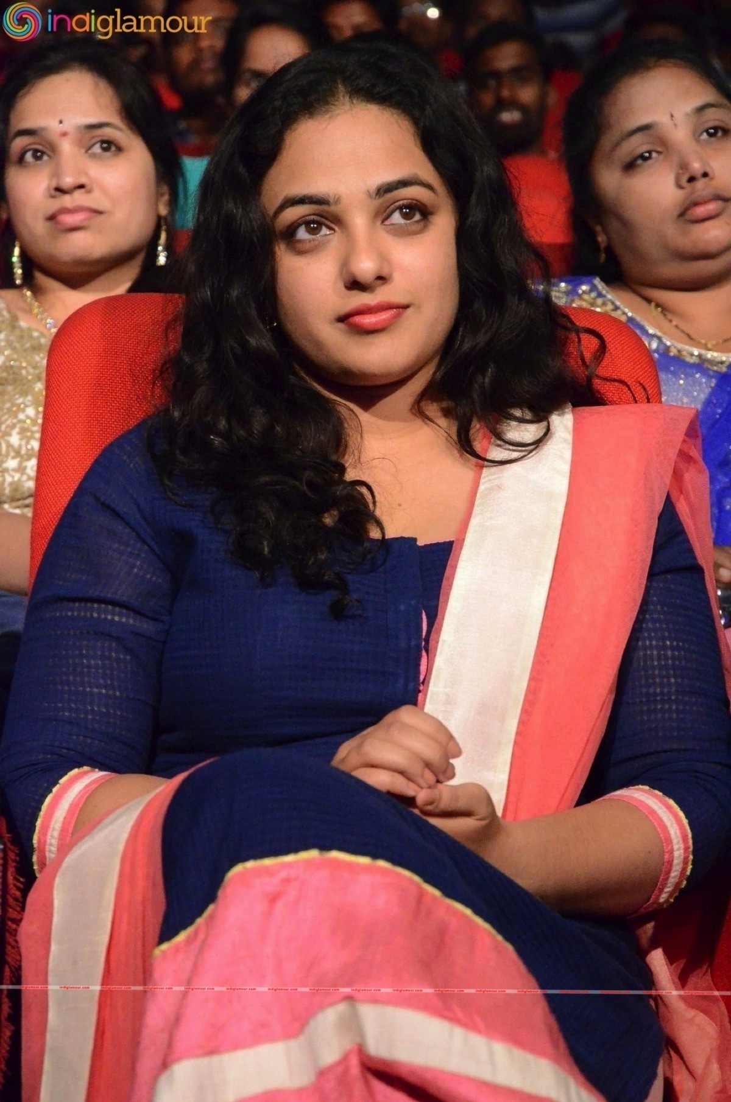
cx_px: 366
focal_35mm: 120
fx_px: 3670
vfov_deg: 17.1
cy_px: 551
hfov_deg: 11.4
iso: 8000
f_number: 5.6
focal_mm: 80
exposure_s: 1/125
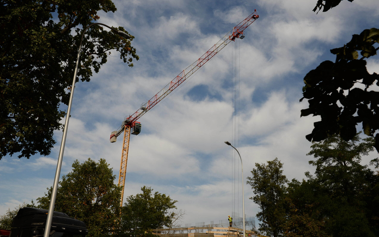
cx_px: 188
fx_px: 382
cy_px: 113
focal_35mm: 37
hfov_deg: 52.8
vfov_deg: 34.4
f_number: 9
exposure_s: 1/400
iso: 100
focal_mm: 36
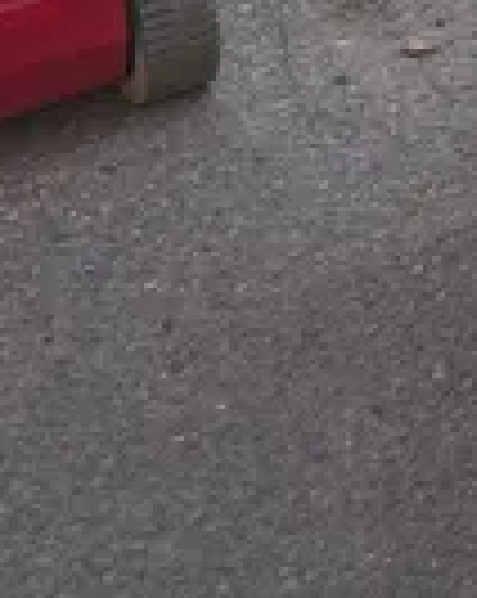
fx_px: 2476
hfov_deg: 9.7
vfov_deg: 12.6
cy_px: -483
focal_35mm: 140
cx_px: 1170
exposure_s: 1/727
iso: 50
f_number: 1.6
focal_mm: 5.1
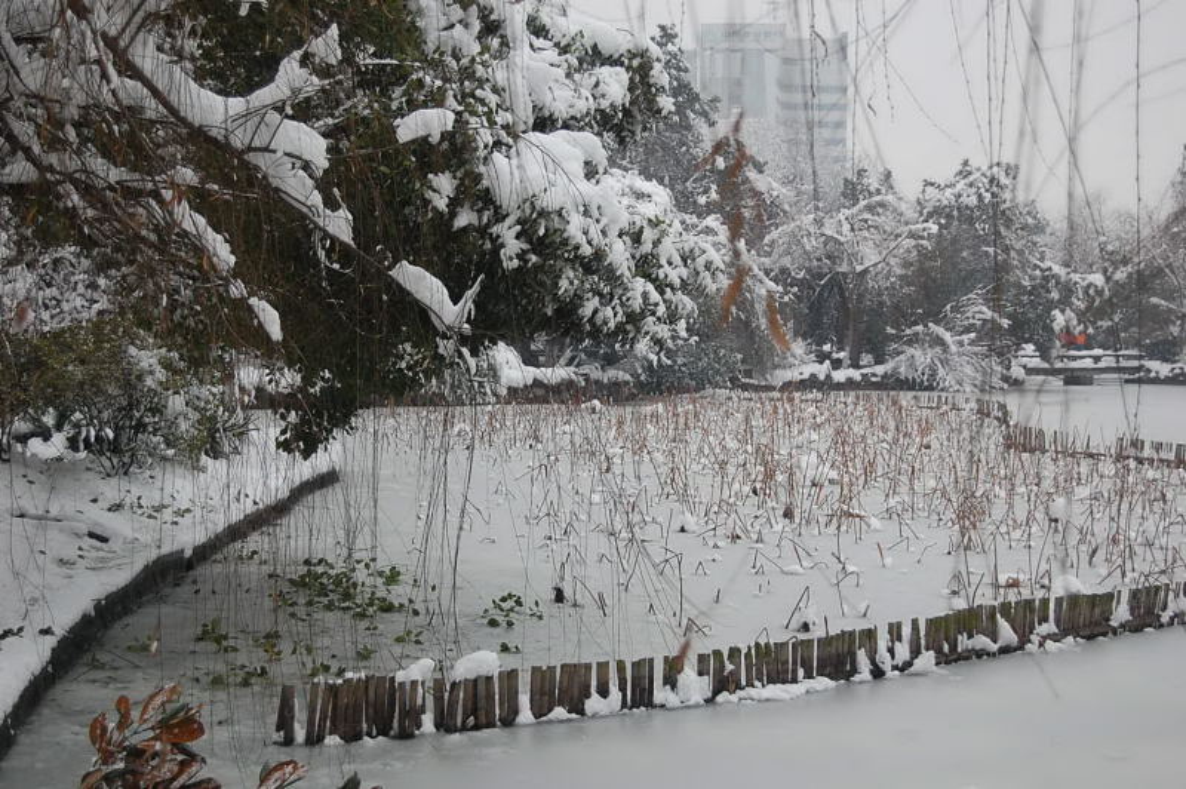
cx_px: 593
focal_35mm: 60
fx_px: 1975
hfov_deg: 33.4
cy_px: 394
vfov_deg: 22.6
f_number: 5
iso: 400
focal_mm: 40
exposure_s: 1/80
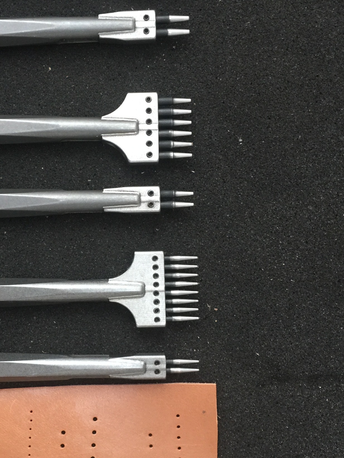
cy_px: 264
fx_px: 623
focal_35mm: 47
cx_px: 87
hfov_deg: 30.4
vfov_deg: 40.3
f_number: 2.2
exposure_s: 1/10
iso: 100
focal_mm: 4.15
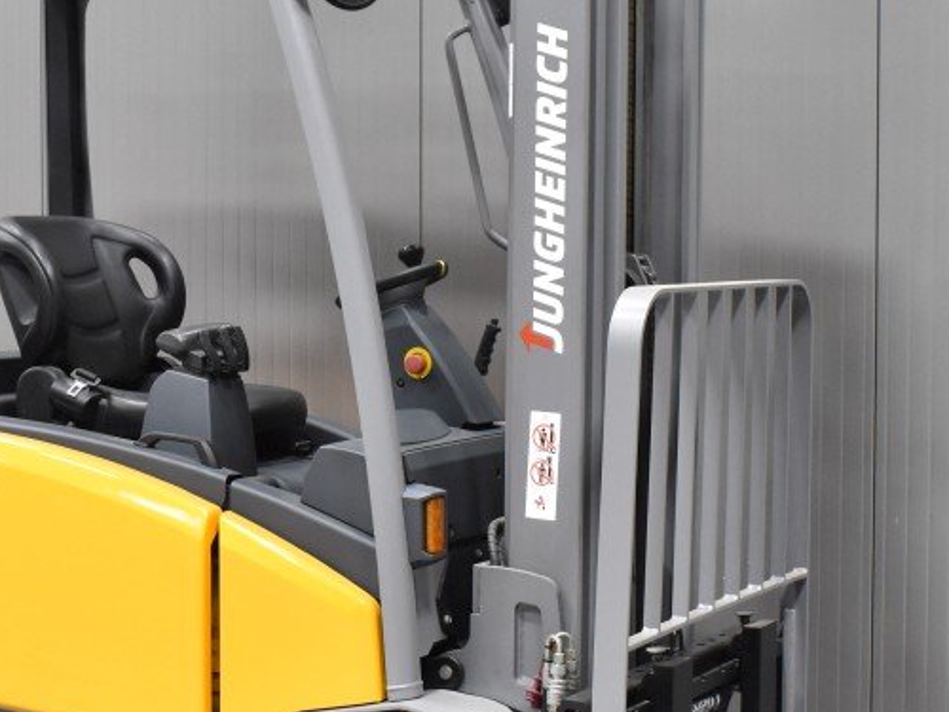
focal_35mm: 83
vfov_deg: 17.8
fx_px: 2275
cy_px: 359
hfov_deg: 23.5
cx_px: 370
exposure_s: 1/30
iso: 1600
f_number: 5
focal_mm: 24
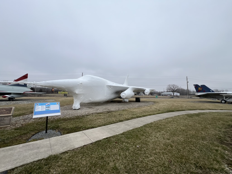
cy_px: 87
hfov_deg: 106.2
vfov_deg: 89.9
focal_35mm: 13
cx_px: 116
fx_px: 87
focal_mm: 1.57
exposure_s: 1/1325
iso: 32
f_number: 1.8
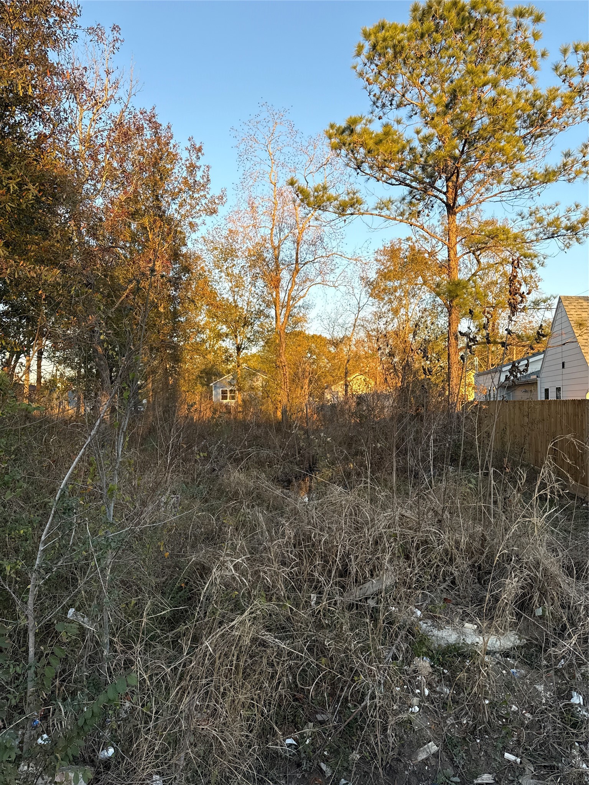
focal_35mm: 24
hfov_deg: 56.8
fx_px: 544
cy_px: 392
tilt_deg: +2.0
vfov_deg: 71.6
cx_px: 294
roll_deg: +0.1
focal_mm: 6.76
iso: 80
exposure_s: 1/683
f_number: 1.78
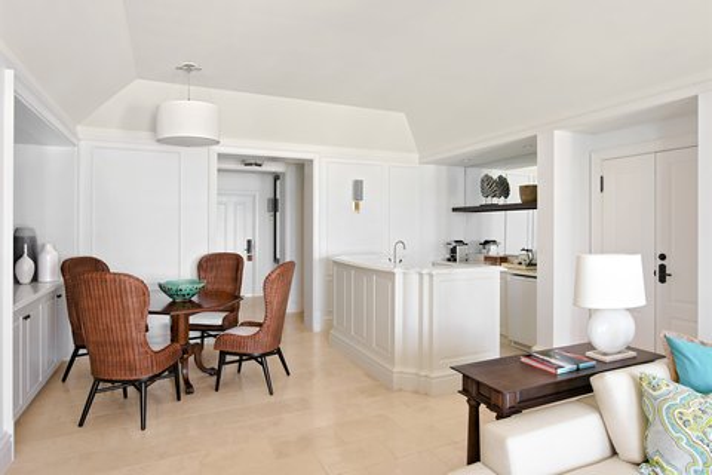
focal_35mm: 22
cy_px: 238
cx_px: 356
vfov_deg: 57.2
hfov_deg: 78.6
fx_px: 435
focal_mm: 22
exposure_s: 1.6
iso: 64
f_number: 16
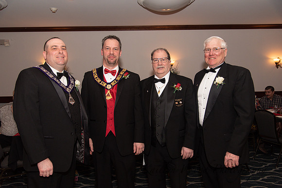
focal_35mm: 30
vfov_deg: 43.6
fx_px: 235
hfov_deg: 61.9
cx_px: 141
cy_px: 94
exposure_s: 1/200
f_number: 4
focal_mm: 30
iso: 800
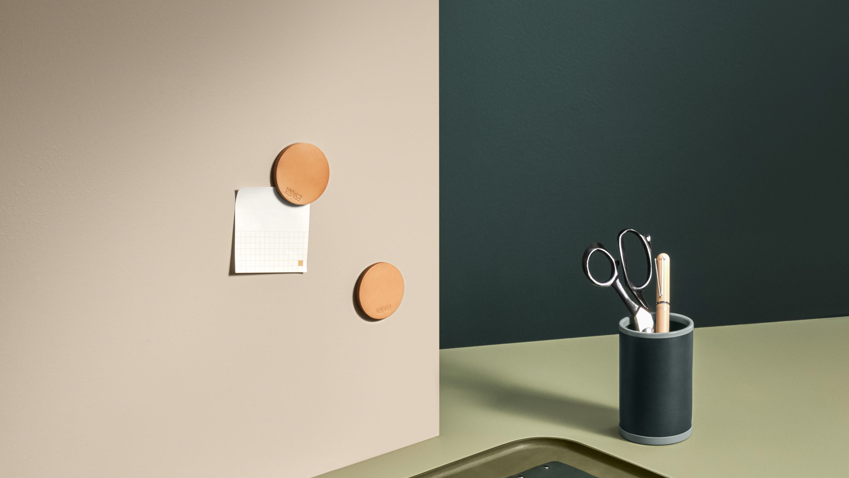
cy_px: 424
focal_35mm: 59
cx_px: 425
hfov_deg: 35.4
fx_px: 1328
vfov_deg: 20.0
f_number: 11
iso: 250
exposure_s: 1/125
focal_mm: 24.9
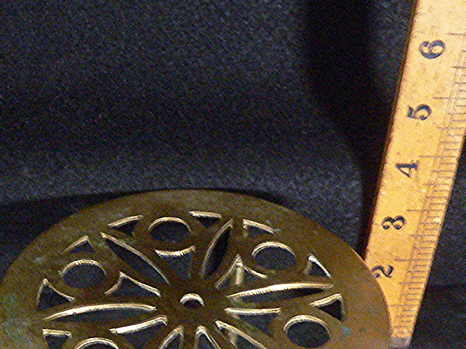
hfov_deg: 28.9
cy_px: 279
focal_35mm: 67
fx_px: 902
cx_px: 203
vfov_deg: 21.7
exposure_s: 1/4
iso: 400
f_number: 2.8
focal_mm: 6
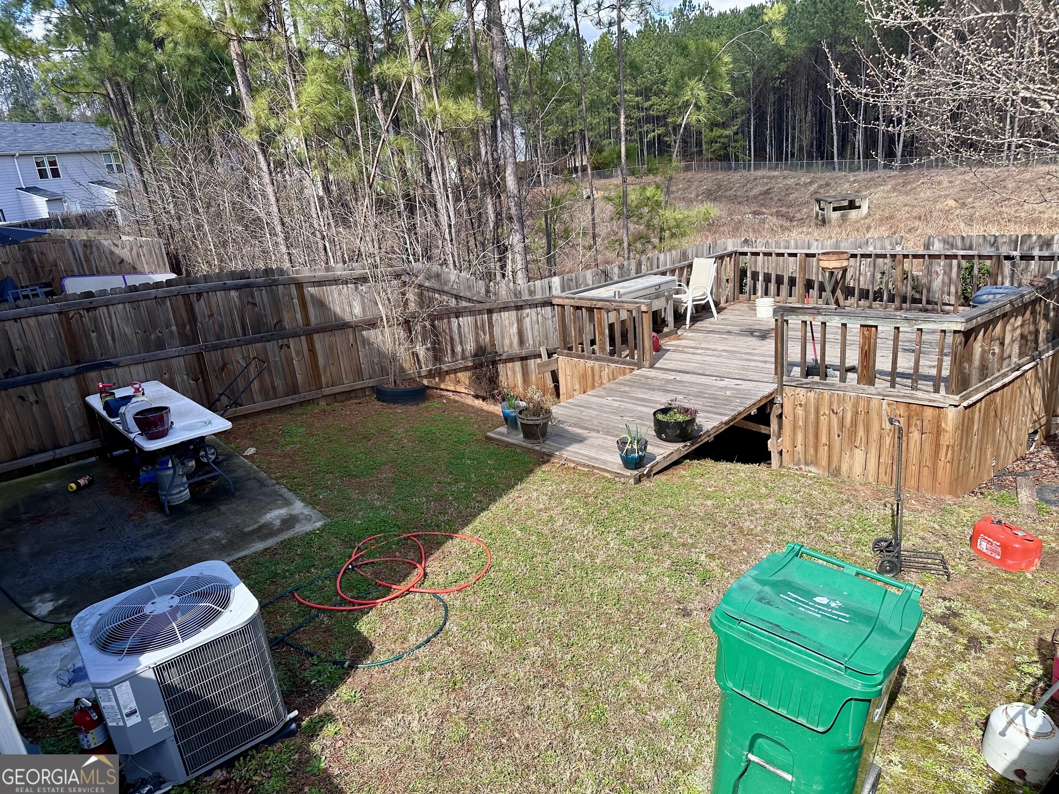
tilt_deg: -17.8
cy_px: 397
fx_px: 734
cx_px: 530
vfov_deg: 56.8
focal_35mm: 24
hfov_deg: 71.6
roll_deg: +4.3
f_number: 1.78
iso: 80
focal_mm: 6.86
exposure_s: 1/2070
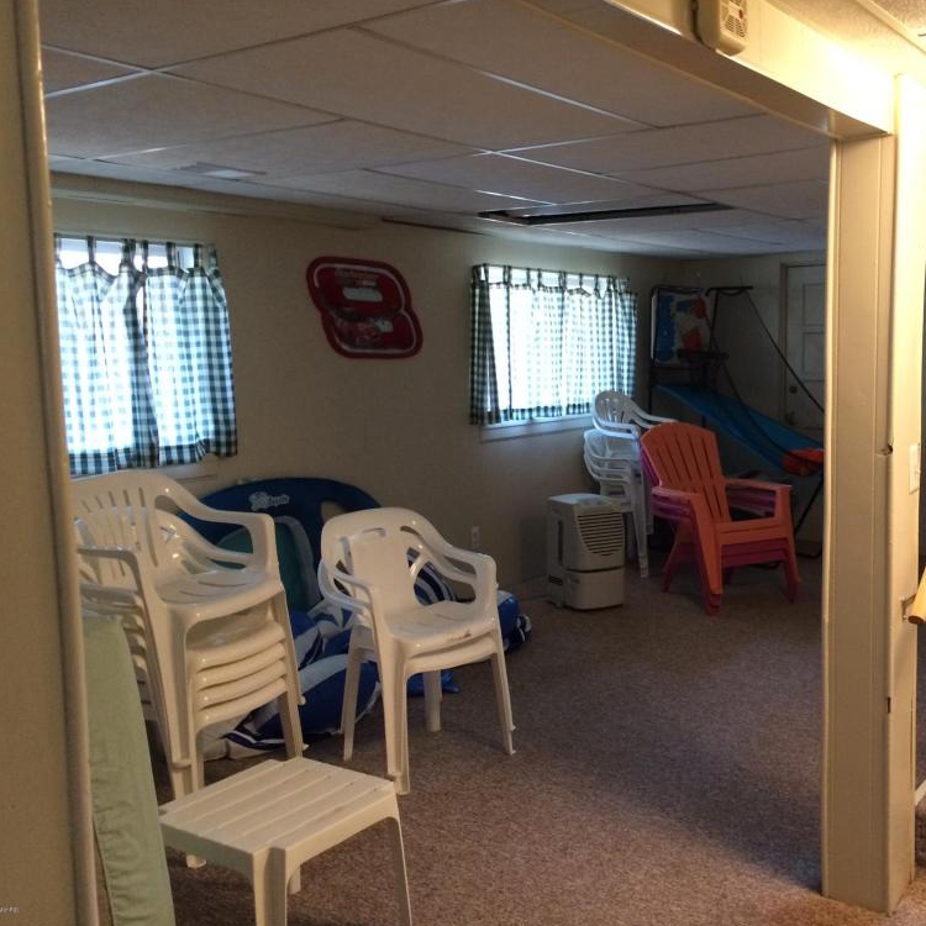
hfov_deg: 46.5
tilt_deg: -7.2
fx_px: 1059
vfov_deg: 47.2
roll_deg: +0.8
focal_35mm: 35
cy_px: 465
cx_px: 611
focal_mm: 4.15
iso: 250
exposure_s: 1/30
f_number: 2.2
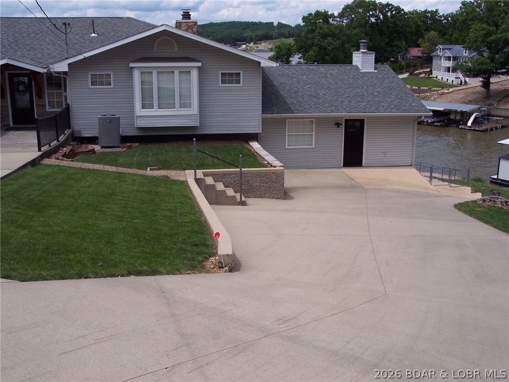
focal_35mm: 38
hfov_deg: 49.0
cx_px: 254
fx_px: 559
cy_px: 191
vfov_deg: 37.7
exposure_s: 1/1000
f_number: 4.8
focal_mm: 8
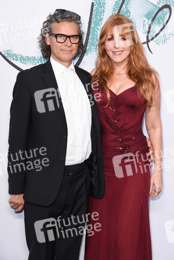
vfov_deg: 26.0
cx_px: 87
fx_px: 565
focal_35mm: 78
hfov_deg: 17.5
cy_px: 130
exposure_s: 1/250
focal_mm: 78
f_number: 5.6
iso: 800
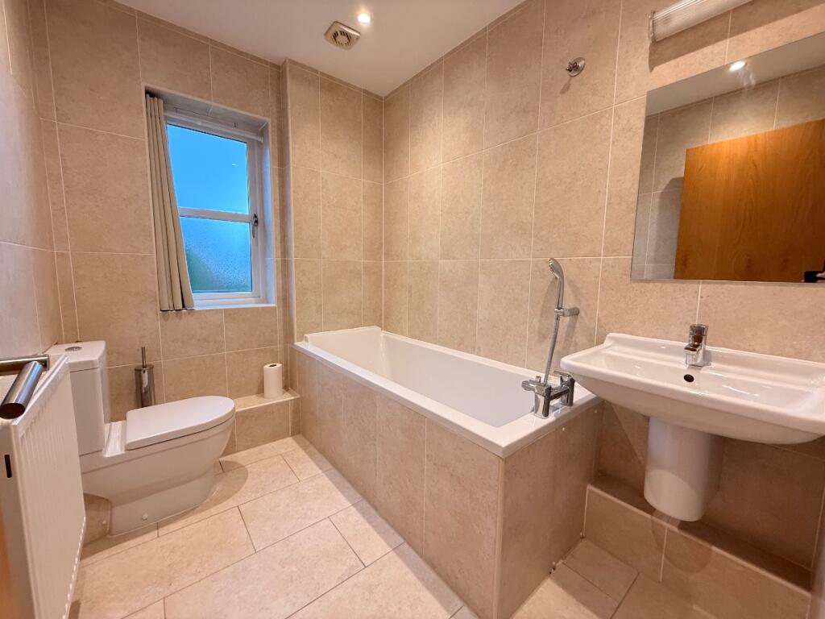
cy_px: 310
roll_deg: -0.9
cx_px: 412
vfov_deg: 85.7
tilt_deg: -6.9
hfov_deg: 102.1
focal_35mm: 14
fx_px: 334
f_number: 2.2
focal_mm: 2.22
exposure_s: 1/100
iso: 320
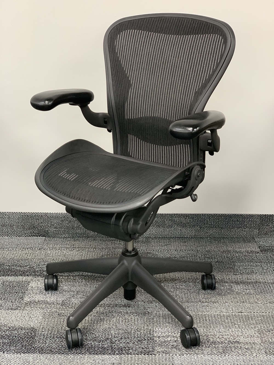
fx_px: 549
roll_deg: -0.2
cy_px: 182
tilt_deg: -19.7
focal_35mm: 52
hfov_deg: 28.0
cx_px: 137
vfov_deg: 36.8
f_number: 2.4
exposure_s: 1/60
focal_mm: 6
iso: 160
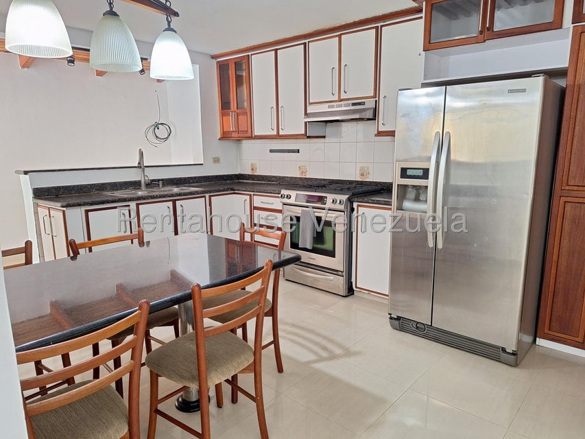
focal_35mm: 23
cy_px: 220
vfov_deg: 58.9
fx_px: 389
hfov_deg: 73.9
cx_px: 292
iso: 200
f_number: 1.8
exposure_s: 1/30
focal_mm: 5.54
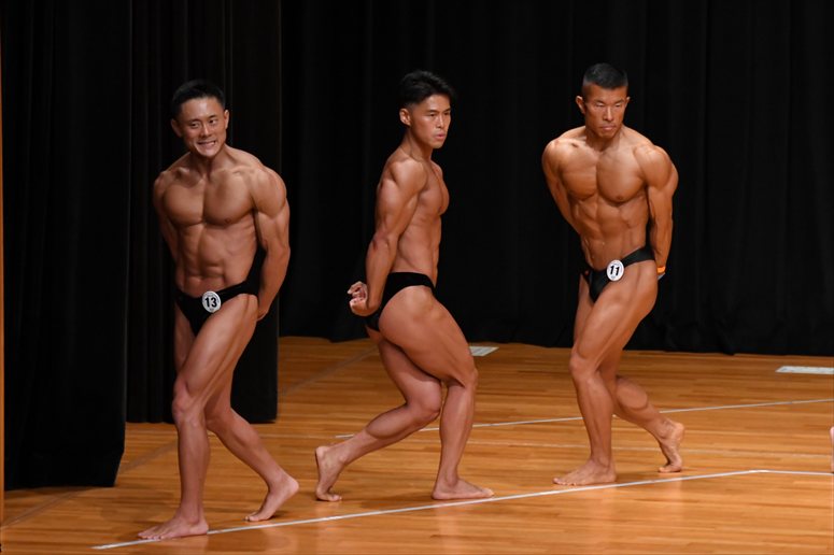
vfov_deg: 5.1
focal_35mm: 270
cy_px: 278
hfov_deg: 7.6
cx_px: 417
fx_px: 6252
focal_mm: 180
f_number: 5.6
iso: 4000
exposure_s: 1/400
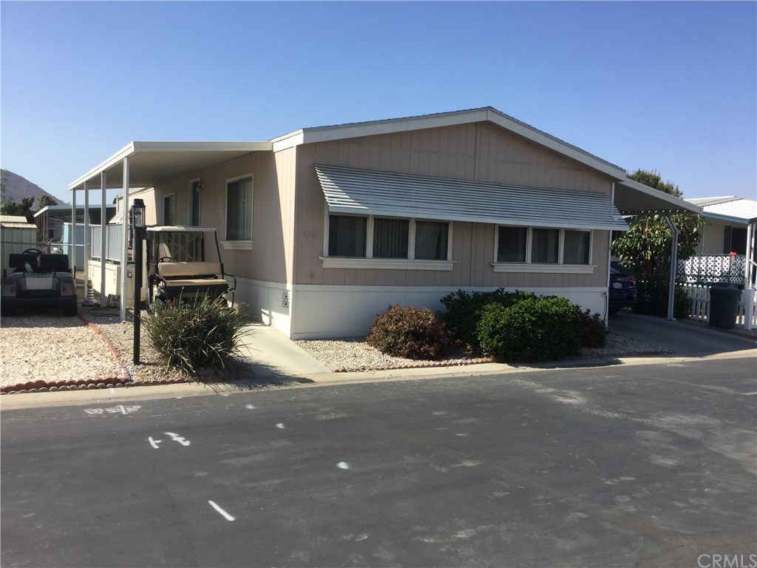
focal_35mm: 31
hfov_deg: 58.4
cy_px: 284
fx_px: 678
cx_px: 378
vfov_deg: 45.4
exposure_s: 1/1131
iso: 25
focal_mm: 3.3
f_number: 2.4
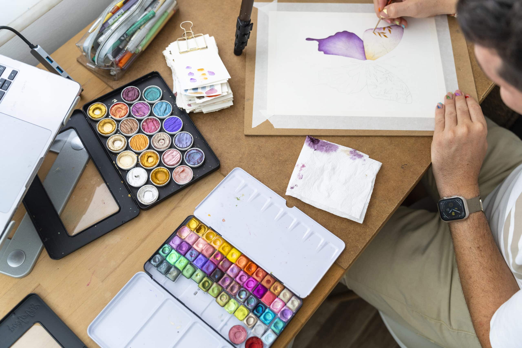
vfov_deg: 36.9
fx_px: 522
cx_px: 261
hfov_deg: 53.1
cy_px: 174
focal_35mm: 36
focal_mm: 36
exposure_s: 1/200
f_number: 2.8
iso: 250
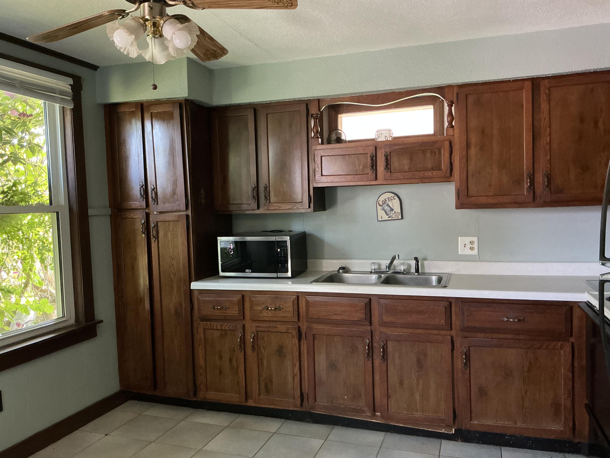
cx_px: 305
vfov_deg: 49.7
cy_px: 229
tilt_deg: -4.9
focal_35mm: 28
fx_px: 493
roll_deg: +2.6
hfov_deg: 63.4
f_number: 1.8
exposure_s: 1/60
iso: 160
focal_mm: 3
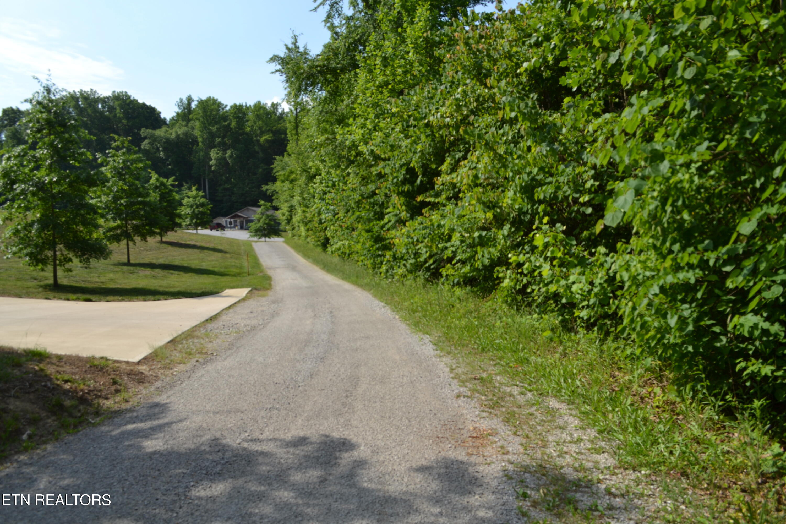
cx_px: 393
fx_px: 589
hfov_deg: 67.4
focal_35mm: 27
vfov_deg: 47.9
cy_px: 262
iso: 100
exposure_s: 1/200
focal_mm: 18
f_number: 8
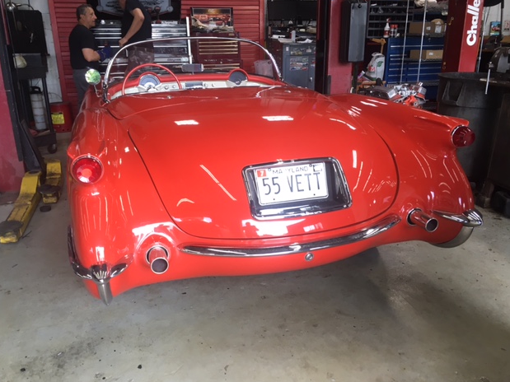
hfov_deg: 60.0
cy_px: 192
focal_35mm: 30
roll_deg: -1.1
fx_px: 442
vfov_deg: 46.8
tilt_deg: -19.8
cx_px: 256
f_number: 2.2
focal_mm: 4.15
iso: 25
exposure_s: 1/40
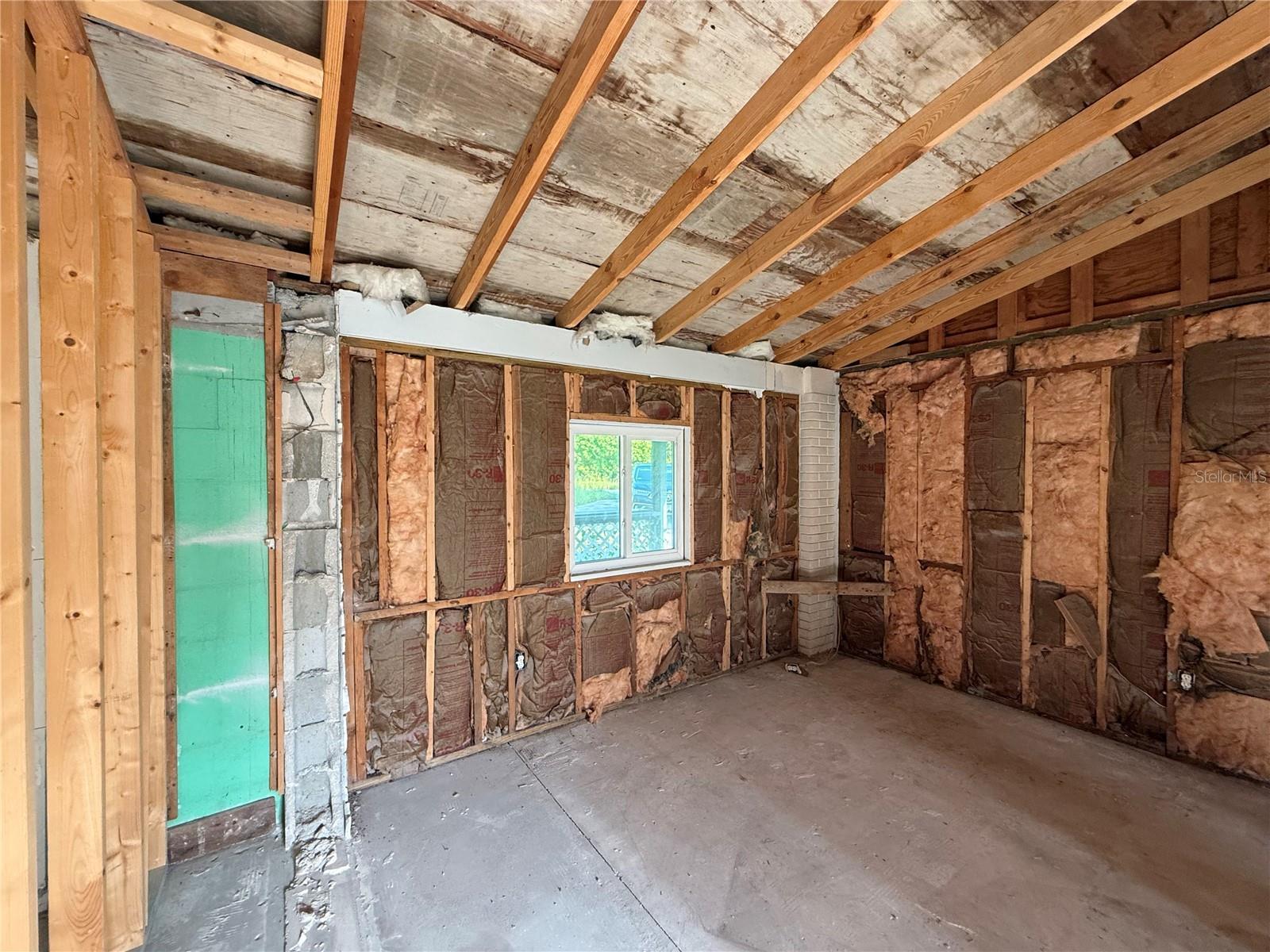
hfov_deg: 102.1
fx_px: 514
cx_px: 635
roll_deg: +0.4
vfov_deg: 85.7
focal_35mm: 14
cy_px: 476
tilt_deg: -0.2
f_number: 2.2
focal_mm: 2.22
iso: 250
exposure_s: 1/99
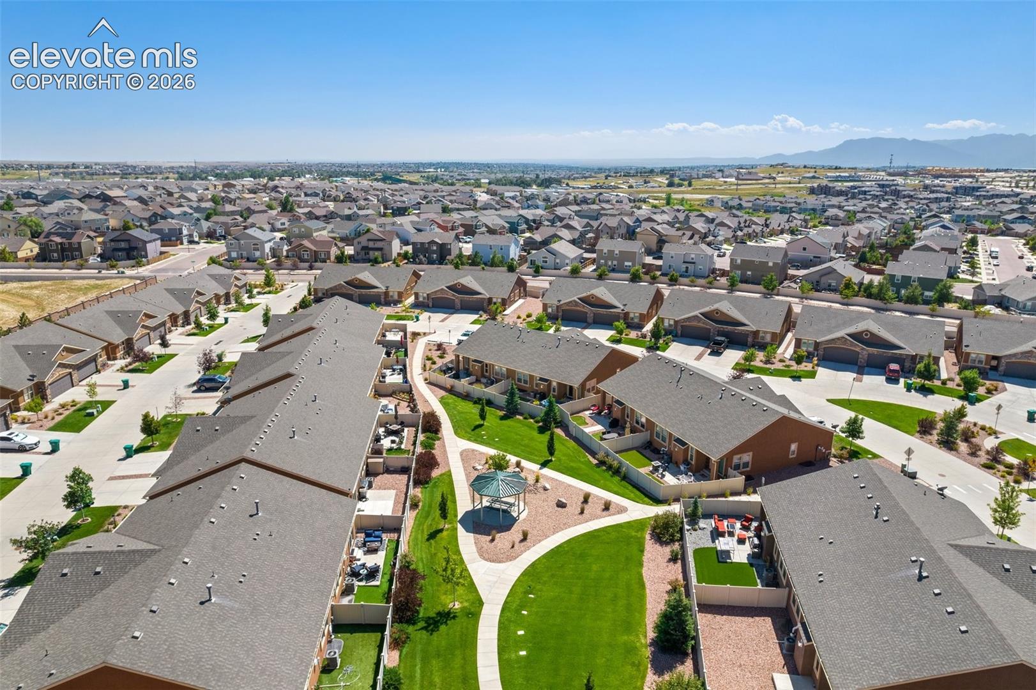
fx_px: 633
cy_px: 345
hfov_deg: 78.6
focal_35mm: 22
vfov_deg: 57.2
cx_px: 518
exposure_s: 1/1250
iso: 100
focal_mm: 8.38
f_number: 2.8
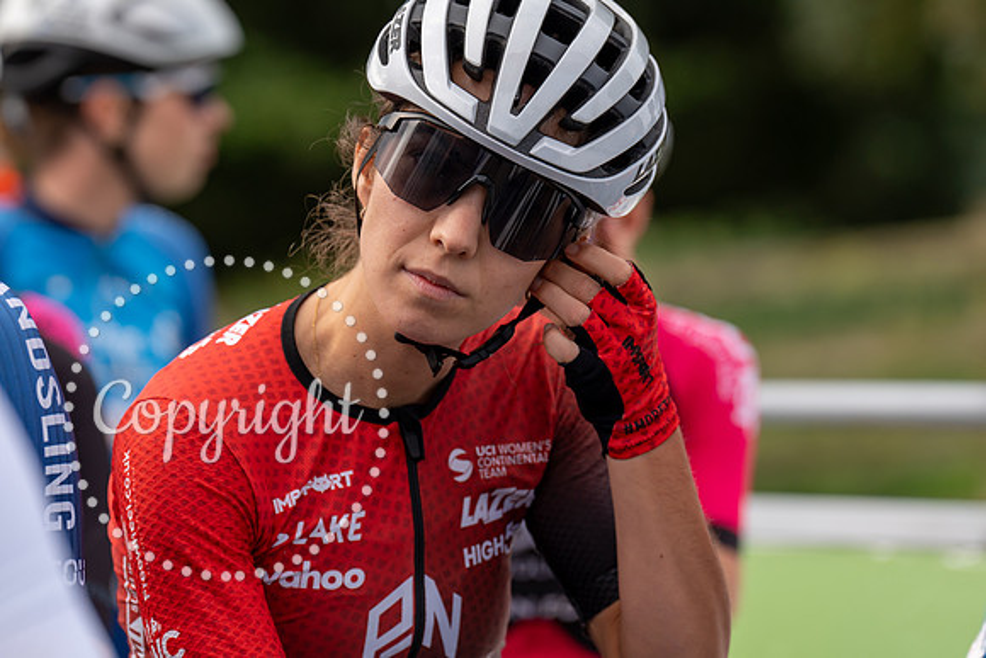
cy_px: 214
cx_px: 460
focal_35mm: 266
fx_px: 7284
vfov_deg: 5.2
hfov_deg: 7.7
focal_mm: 197
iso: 200
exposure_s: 1/800
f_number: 4
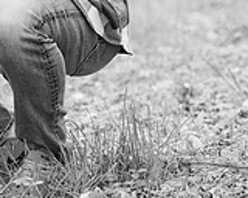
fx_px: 3039
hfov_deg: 4.7
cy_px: -46
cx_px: 5
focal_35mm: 414
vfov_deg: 3.7
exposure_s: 1/200
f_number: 3.2
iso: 400
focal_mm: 122
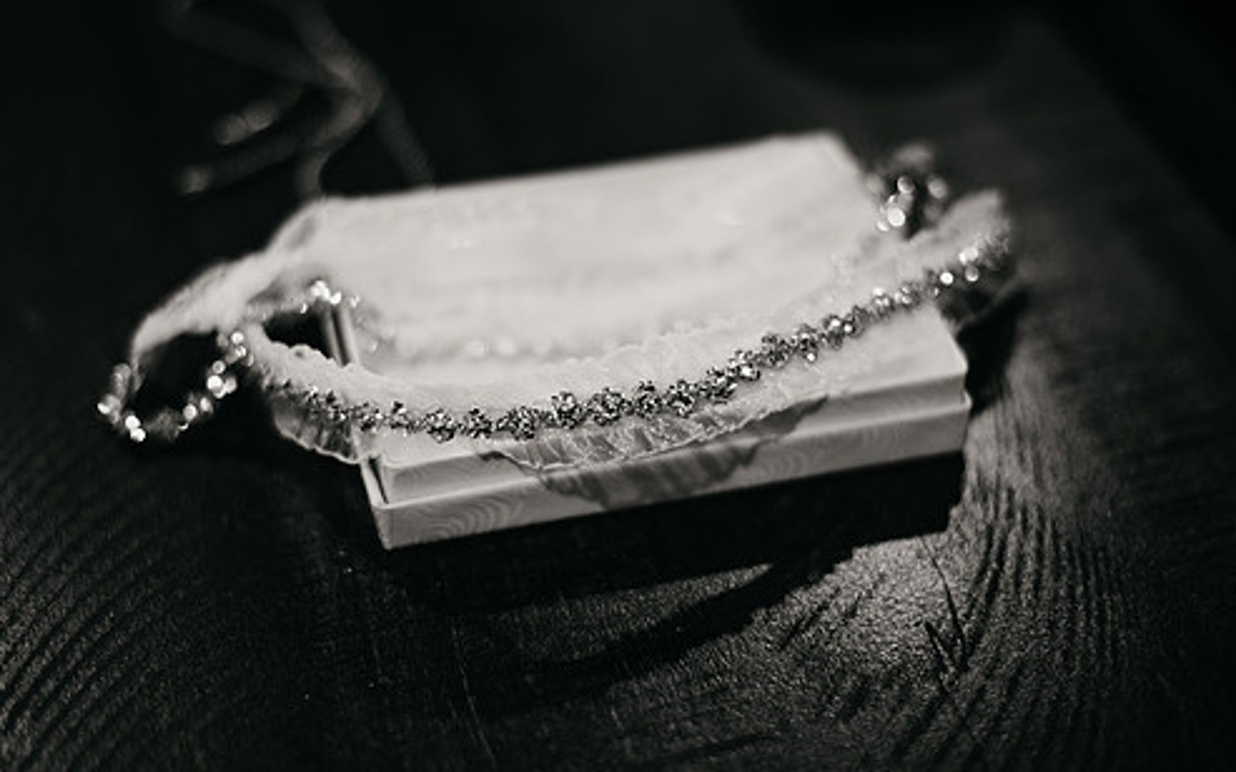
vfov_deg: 21.6
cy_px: 377
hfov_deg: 34.0
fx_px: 2021
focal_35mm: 60
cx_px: 594
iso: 160
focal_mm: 50
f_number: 1.8
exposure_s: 1/100
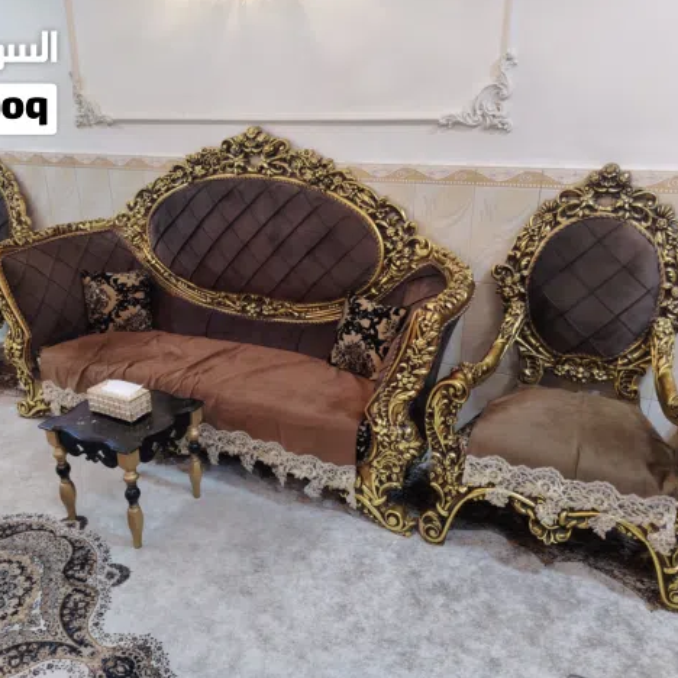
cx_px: 275
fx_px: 643
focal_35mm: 29
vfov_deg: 55.6
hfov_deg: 55.3
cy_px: 343
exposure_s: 1/33.3
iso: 388
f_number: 1.75
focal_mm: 5.25
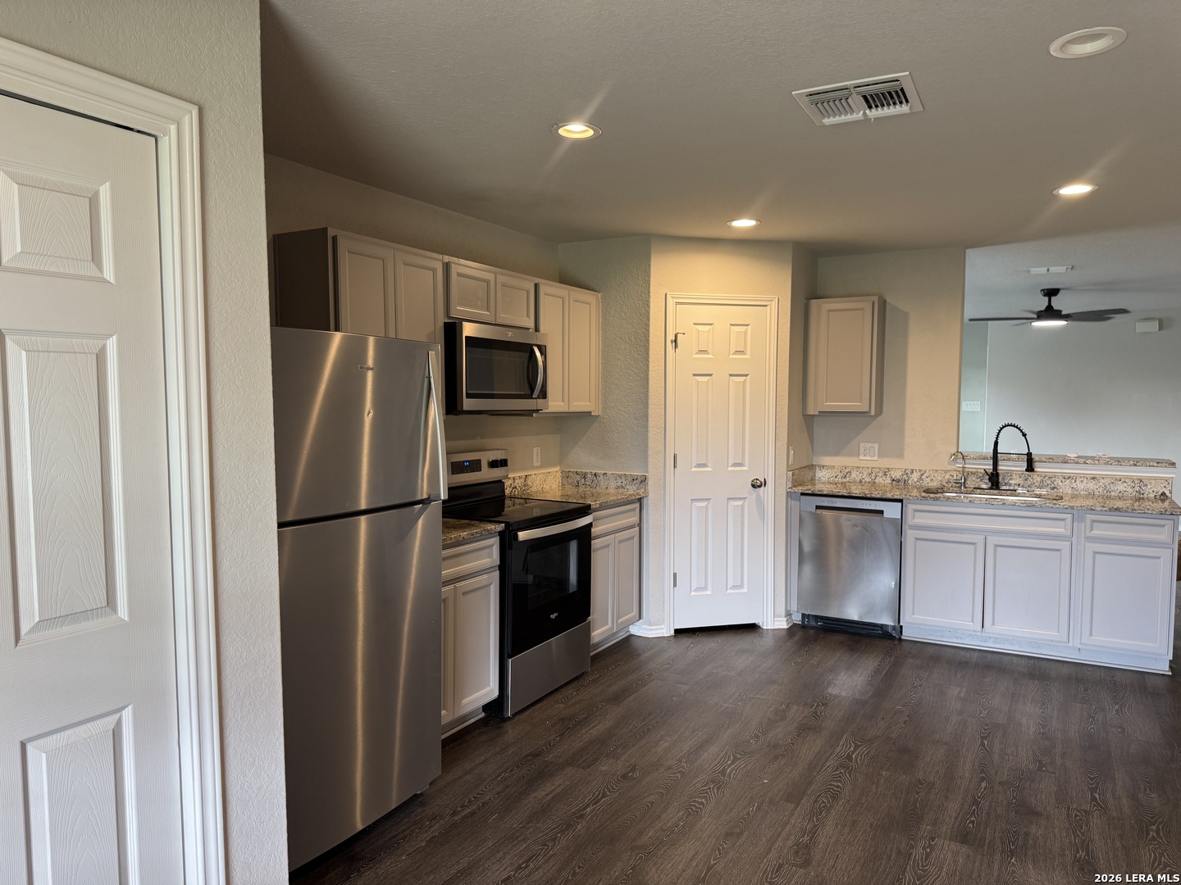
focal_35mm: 24
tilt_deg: -3.5
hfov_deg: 71.6
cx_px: 590
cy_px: 442
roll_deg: -0.2
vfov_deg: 56.8
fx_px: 819
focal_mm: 6.76
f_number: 1.78
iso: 160
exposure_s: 1/60
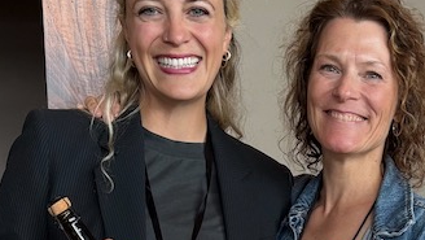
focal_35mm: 51
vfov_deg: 21.2
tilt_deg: -14.5
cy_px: 318
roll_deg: -1.0
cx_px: 182
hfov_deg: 40.5
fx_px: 575
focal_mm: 6.76
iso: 125
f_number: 1.78
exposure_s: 1/120
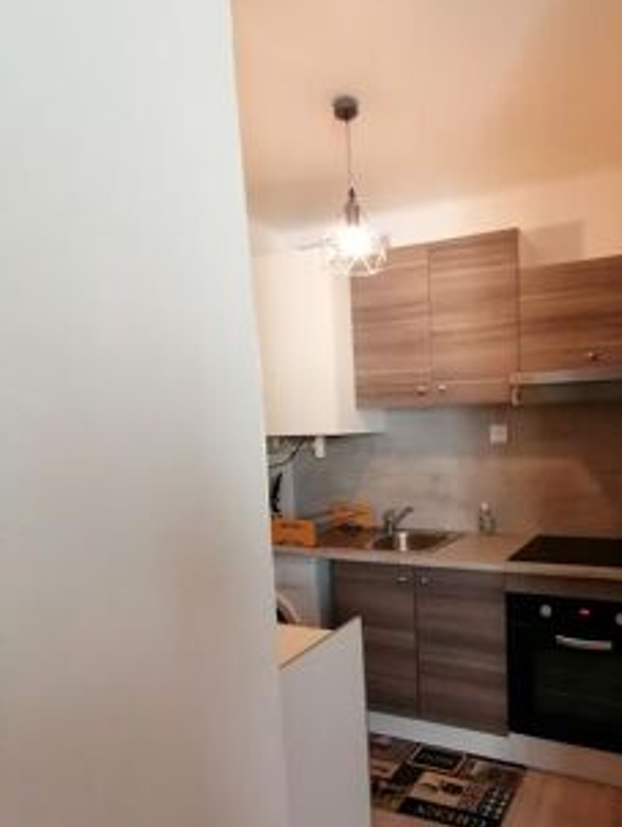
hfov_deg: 55.2
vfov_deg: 70.9
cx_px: 436
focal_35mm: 24
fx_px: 574
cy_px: 492
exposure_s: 1/33.3
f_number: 2.4
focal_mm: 2.7
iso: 160
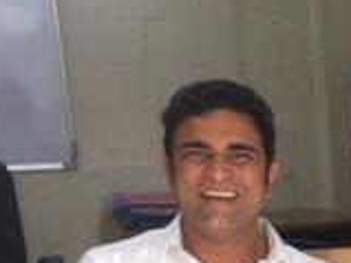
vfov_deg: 12.1
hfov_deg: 14.2
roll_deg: -0.3
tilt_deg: -13.8
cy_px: 378
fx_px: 1185
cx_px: 695
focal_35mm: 117
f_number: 2.2
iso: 32
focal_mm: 4.15
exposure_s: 1/33
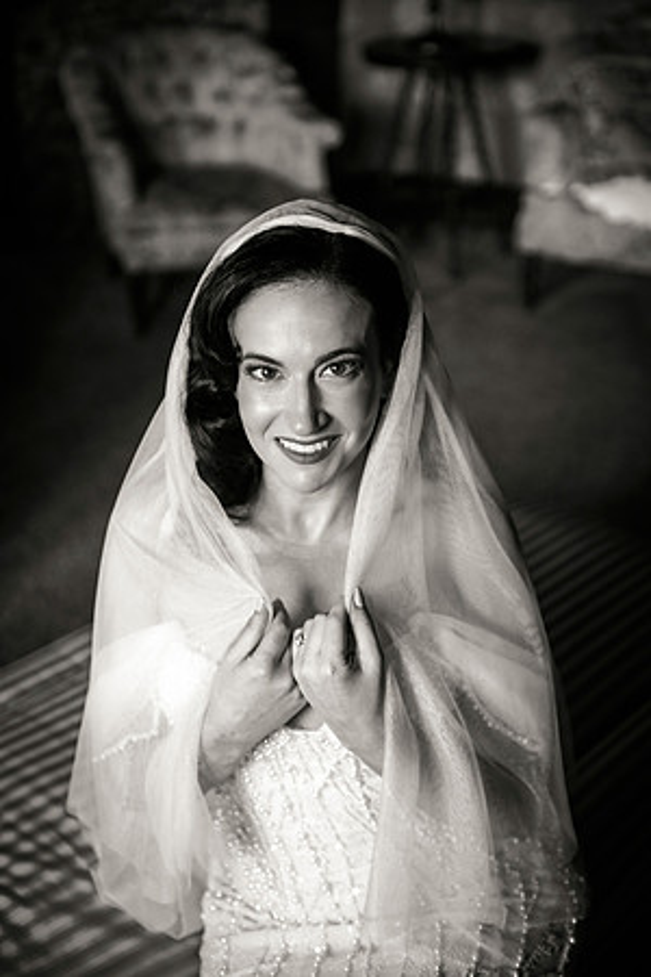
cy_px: 488
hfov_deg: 28.1
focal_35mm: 48
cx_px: 326
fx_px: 1302
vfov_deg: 41.1
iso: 1250
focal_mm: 48
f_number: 2.8
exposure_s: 1/500
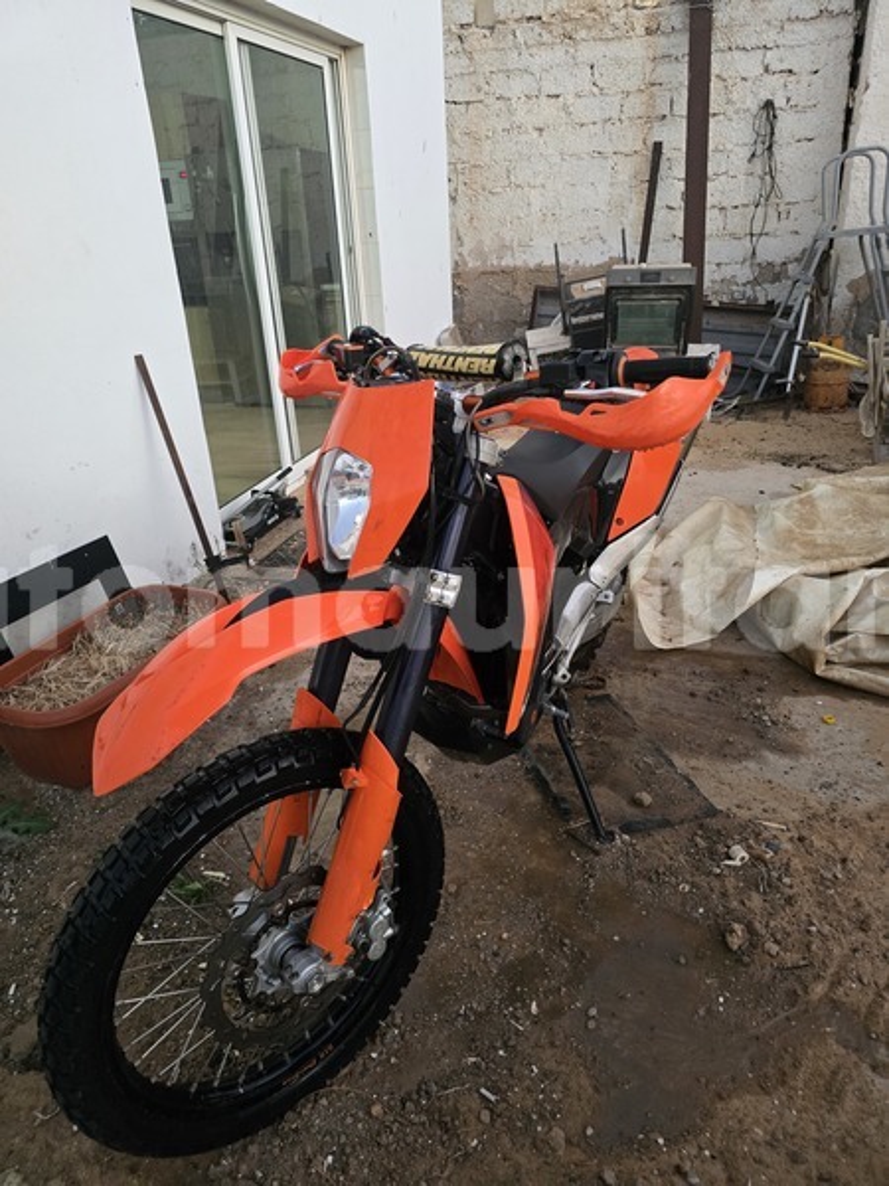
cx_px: 444
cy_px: 593
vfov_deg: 73.9
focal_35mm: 23
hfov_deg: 58.9
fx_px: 788
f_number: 1.7
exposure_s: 1/100
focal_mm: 6.3
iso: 1250
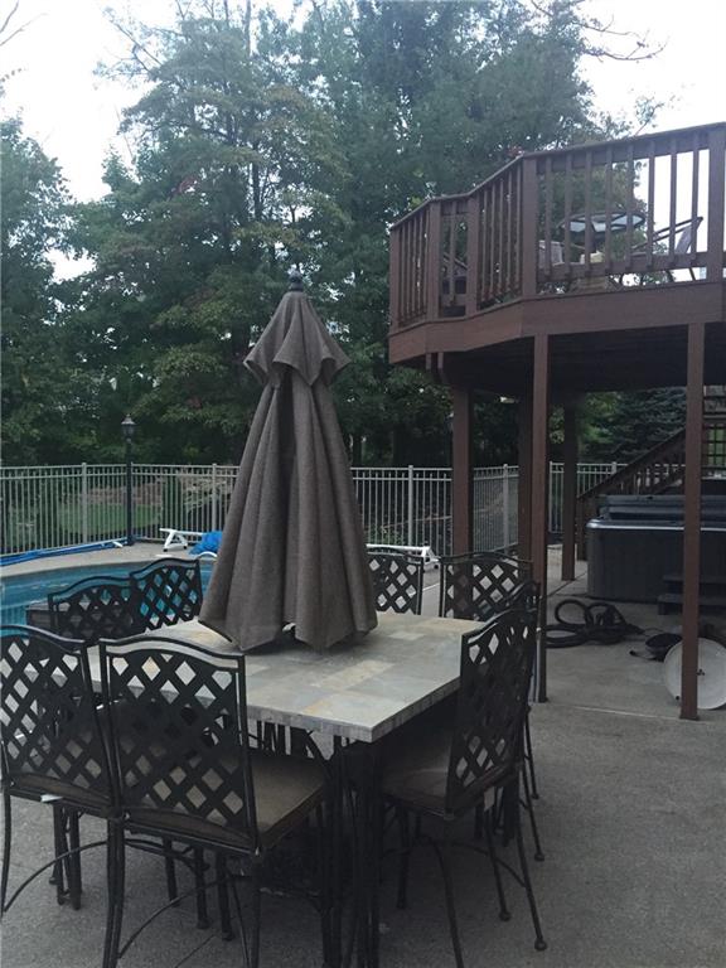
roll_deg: +0.2
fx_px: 811
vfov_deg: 61.7
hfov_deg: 48.2
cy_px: 484
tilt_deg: -1.6
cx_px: 363
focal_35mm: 29
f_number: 2.2
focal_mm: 4.15
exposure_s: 1/24
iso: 250
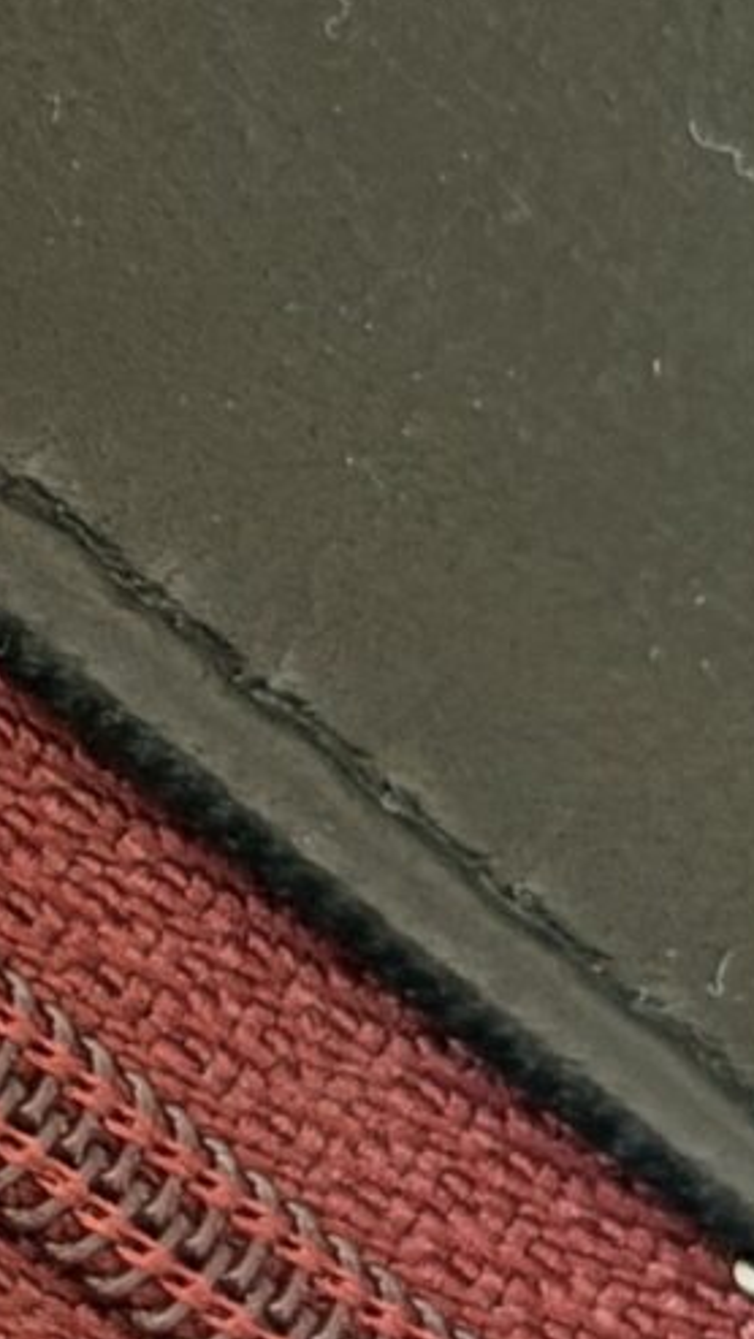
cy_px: 220
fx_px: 9629
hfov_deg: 4.4
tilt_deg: -66.3
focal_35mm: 271
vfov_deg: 7.9
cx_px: -640
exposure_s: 1/55
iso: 250
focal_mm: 6.76
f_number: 1.78
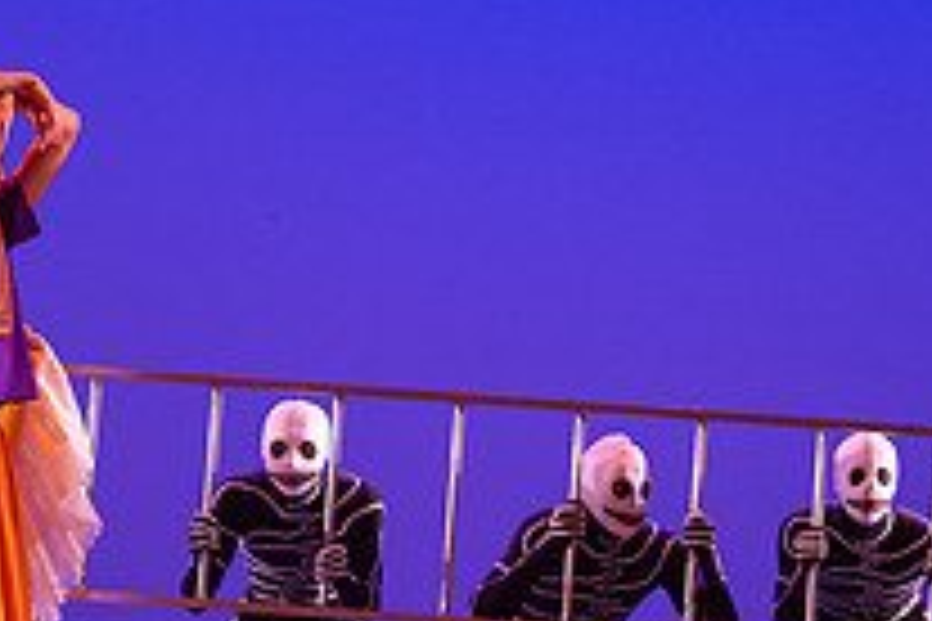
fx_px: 3987
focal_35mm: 154
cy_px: 389
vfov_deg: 8.9
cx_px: 500
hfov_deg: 13.3
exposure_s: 1/200
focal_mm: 55
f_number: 1.8
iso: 1000
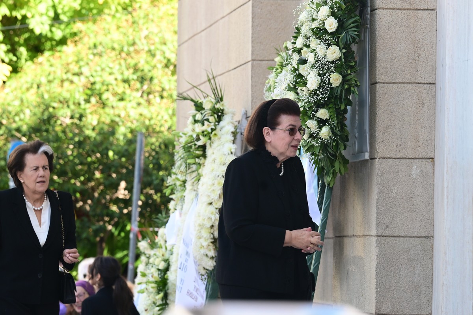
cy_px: 158
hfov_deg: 8.1
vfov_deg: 5.4
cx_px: 236
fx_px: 3350
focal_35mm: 255
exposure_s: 1/320
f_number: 6.3
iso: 640
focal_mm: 170
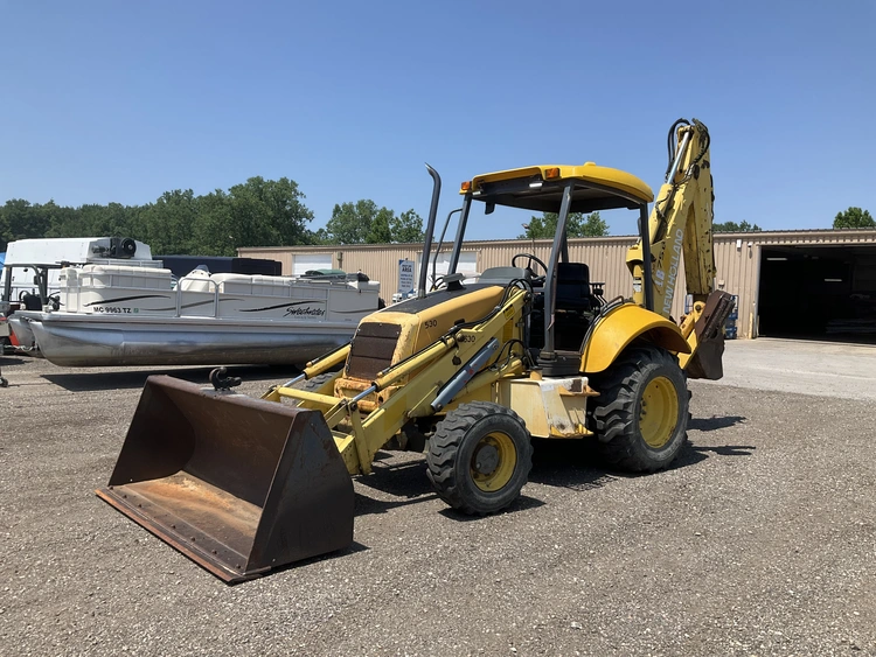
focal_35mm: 29
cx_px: 438
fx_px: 734
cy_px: 328
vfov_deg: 48.3
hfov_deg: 61.6
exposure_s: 1/1912
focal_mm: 3
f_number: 1.8
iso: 25
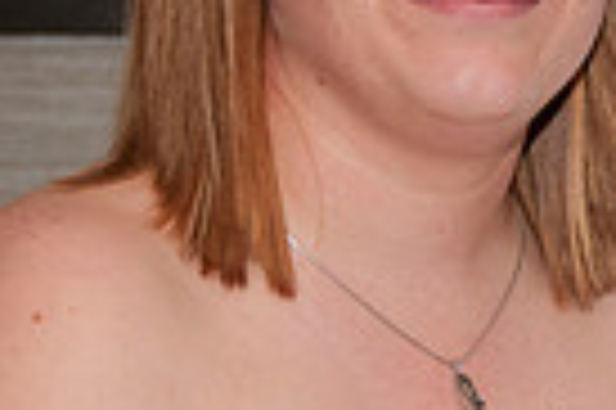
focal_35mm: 356
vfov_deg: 3.9
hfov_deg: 5.7
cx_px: 868
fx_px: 6084
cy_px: 92
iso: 400
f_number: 5.6
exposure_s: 1/60
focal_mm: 56
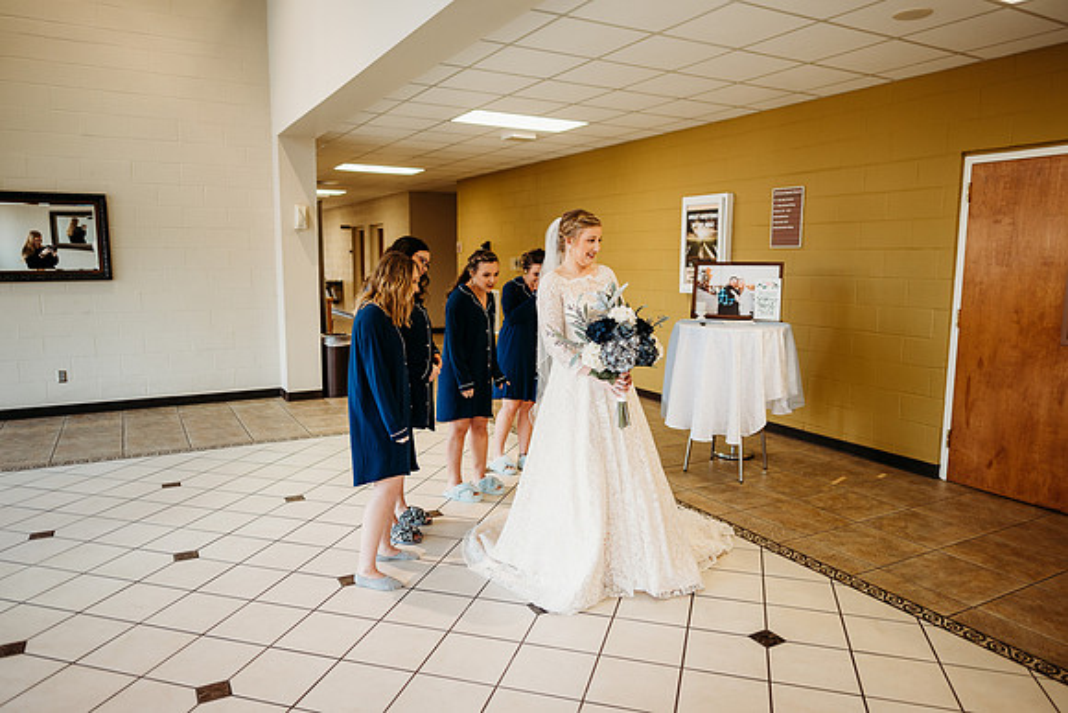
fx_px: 712
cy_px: 356
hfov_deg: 73.7
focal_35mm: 24
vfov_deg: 53.2
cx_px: 534
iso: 400
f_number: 1.8
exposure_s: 1/160
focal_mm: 24
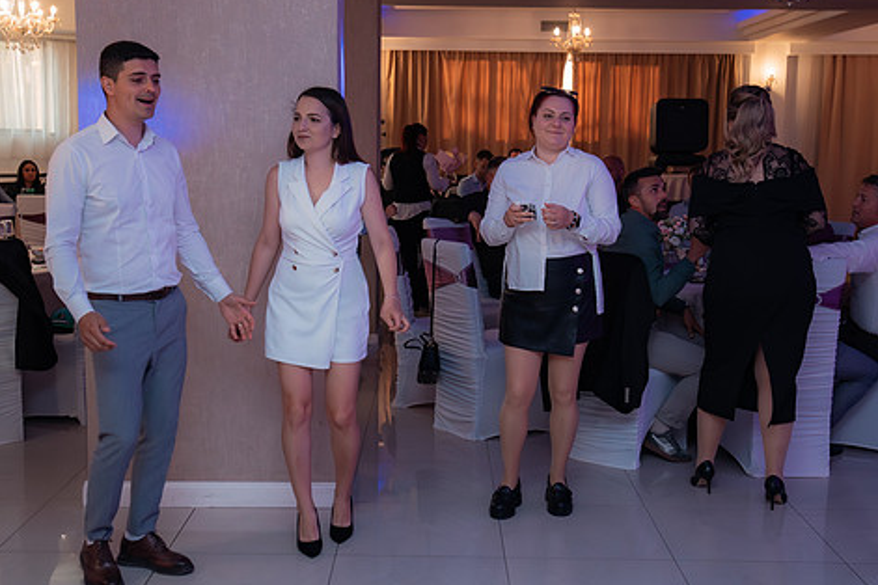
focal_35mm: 49
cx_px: 428
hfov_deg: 40.3
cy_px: 296
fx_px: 1195
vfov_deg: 27.5
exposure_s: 1/200
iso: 1600
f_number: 2.8
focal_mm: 30
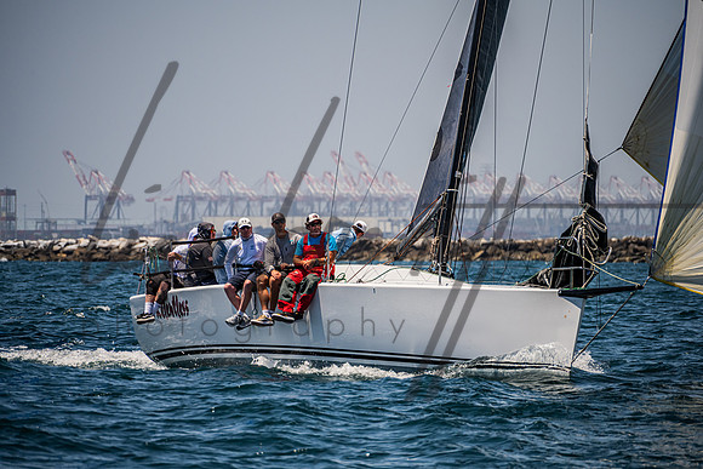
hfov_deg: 5.2
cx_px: 352
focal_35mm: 400
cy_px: 234
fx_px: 7813
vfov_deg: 3.4
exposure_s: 1/2000
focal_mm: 400
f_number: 8
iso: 400
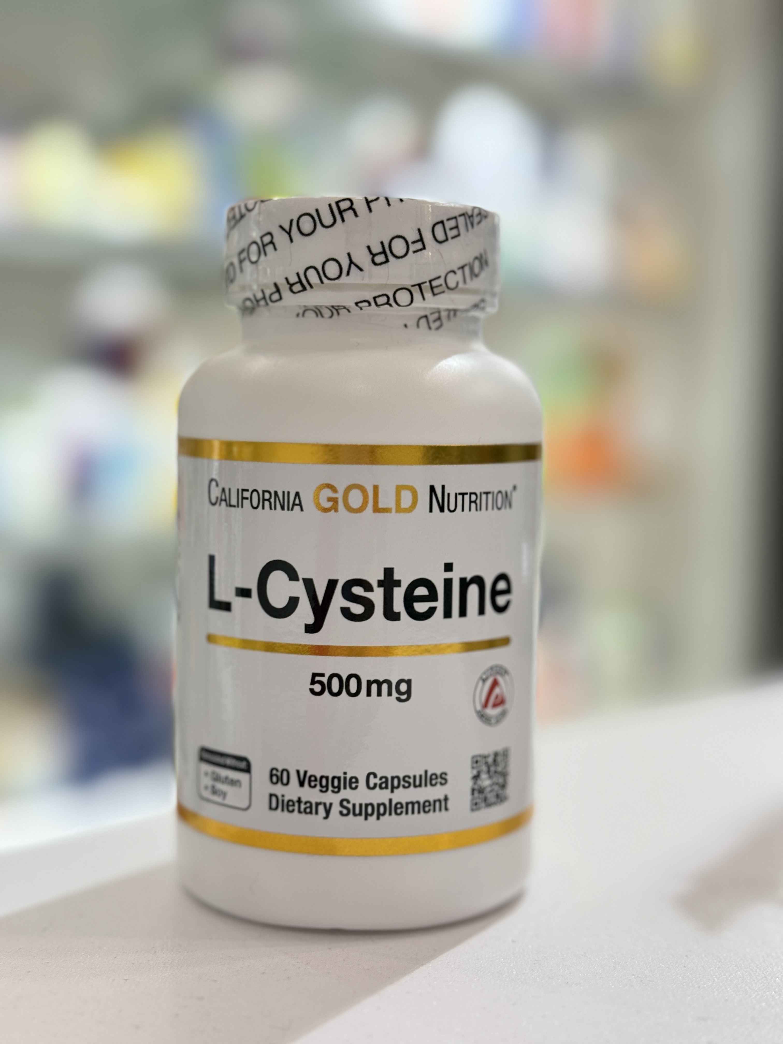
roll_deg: -1.4
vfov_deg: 39.7
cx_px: 392
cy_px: 522
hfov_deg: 30.3
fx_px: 1448
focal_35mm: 48
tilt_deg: -4.9
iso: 100
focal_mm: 6.76
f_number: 1.78
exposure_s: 1/100
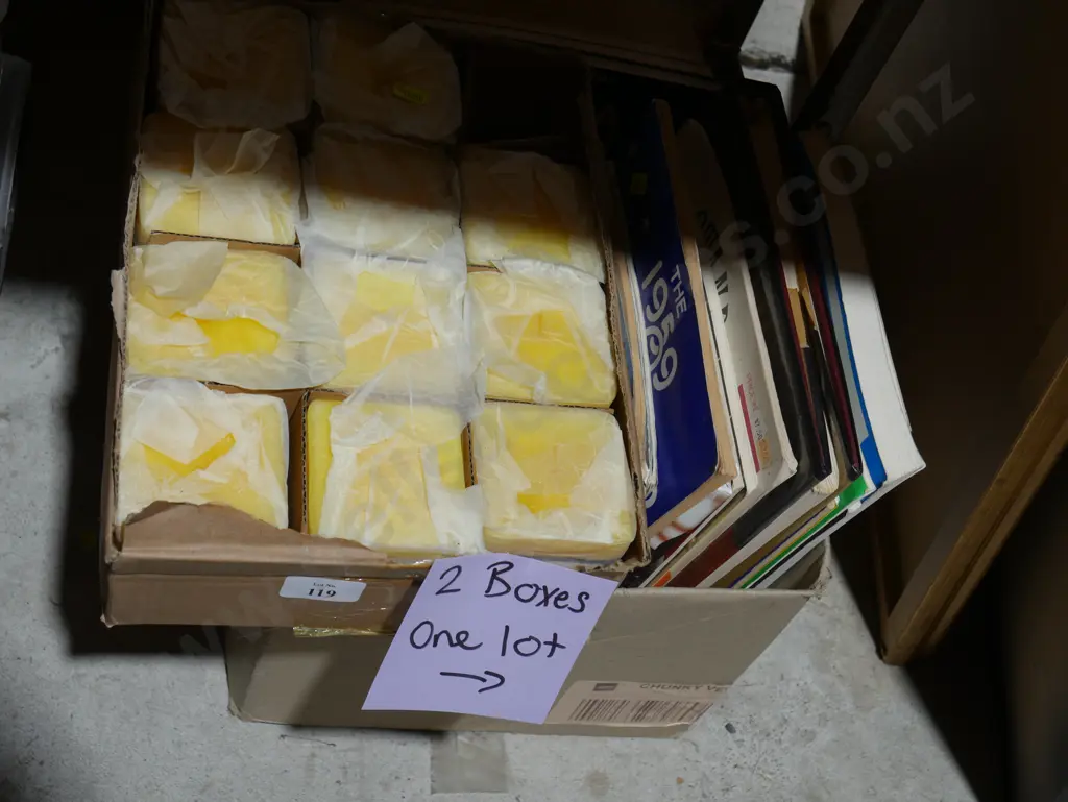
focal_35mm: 58
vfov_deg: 25.3
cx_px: 534
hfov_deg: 33.2
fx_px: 1790
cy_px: 401
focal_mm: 29
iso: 320
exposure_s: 1/60
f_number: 5.4
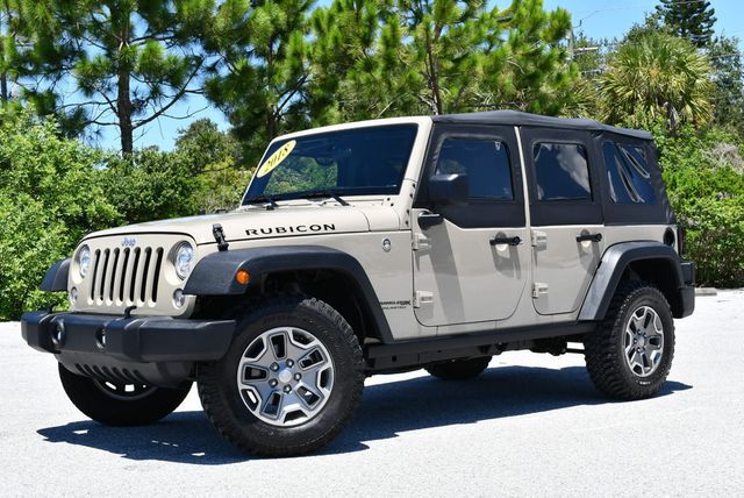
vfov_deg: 26.0
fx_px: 1076
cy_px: 249
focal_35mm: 52
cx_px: 372
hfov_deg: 38.2
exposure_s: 1/250
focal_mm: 26
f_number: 8
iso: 160
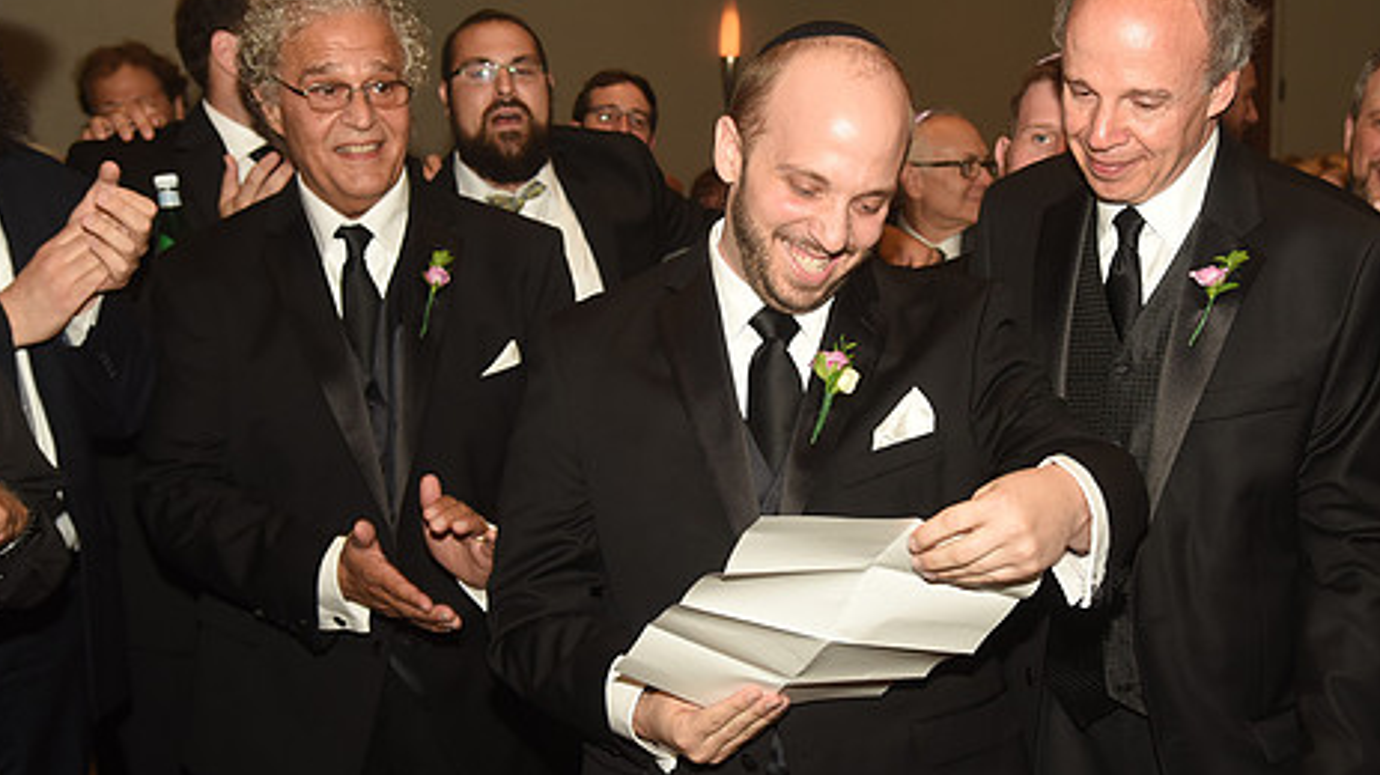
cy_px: 386
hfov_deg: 33.3
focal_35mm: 63
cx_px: 796
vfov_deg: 19.1
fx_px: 2304
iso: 800
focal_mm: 48
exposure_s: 1/125
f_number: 5.6
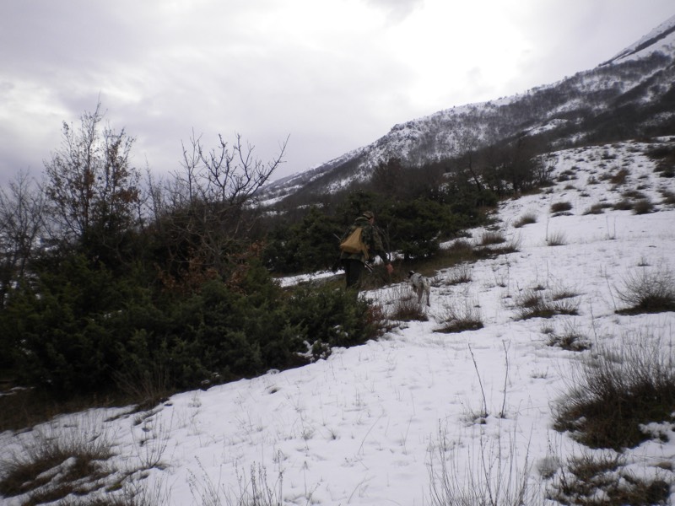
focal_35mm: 35
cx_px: 338
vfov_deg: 40.7
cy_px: 253
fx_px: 682
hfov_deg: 52.6
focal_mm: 6.3
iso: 80
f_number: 4.6
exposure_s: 1/821
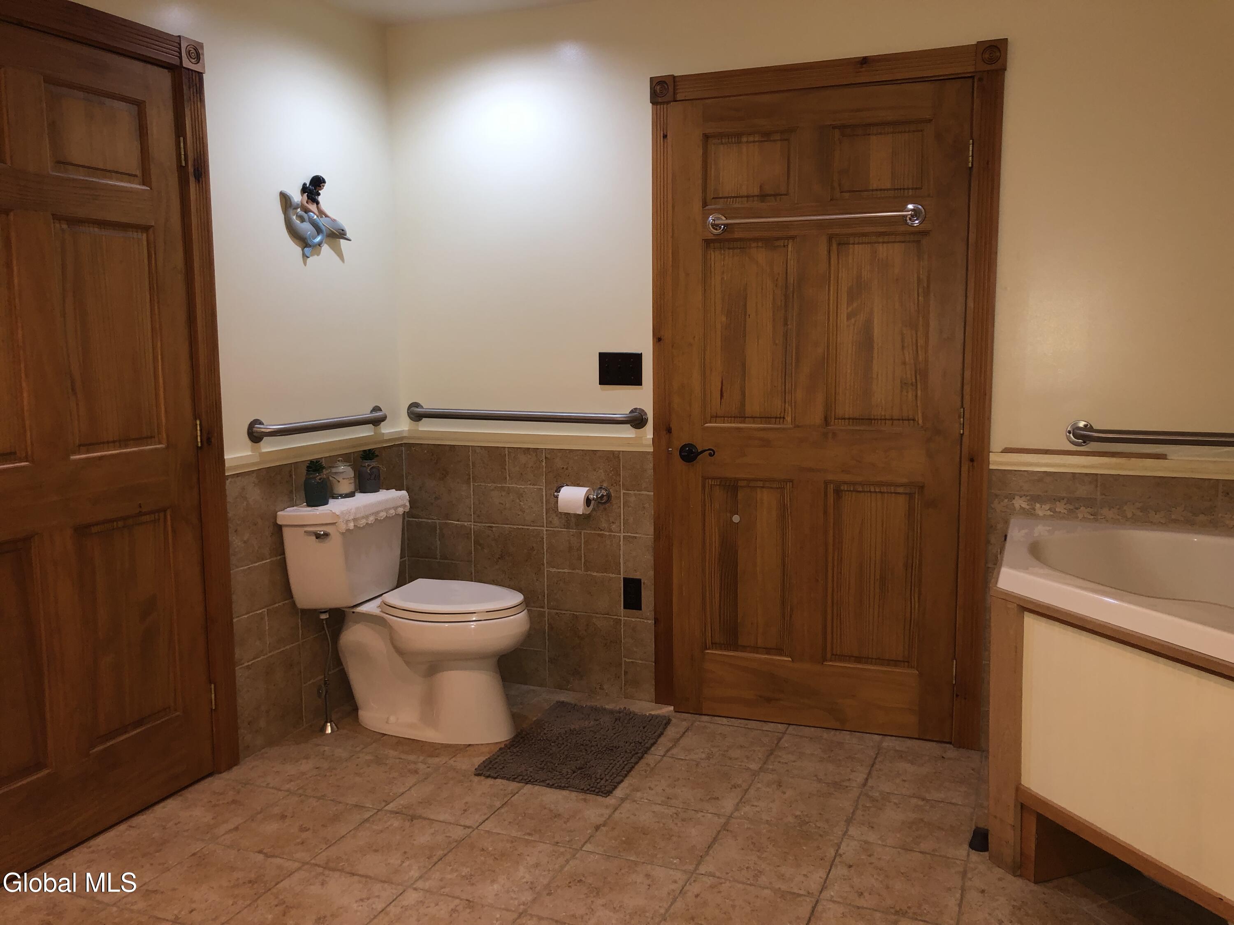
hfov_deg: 63.4
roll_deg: +0.5
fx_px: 998
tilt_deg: -6.0
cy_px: 462
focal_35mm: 28
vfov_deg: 49.7
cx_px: 617
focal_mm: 3.99
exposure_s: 1/15
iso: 64
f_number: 1.8
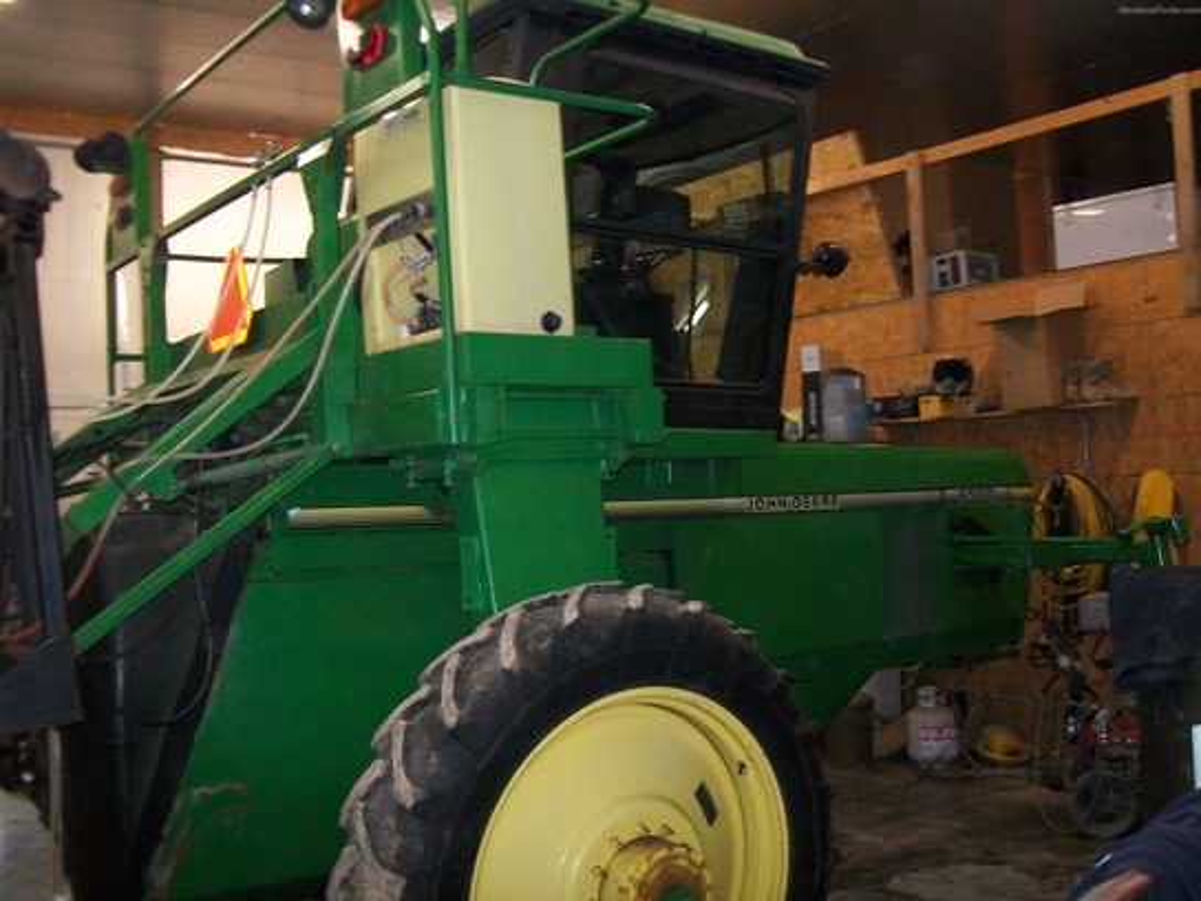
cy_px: 450
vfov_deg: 39.7
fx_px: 1249
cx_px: 600
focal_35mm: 36
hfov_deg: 51.4
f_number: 2.7
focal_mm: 6
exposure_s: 1/30
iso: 240
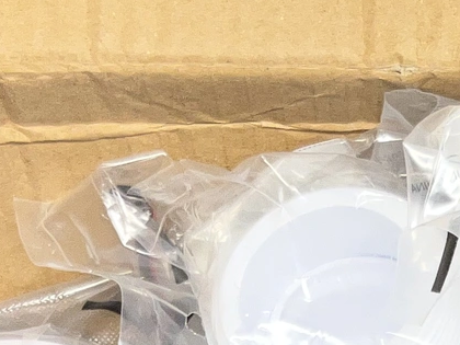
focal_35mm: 138
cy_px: 710
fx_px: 1834
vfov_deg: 9.9
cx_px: 493
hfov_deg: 14.0
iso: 25
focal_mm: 3
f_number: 1.8
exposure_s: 1/120
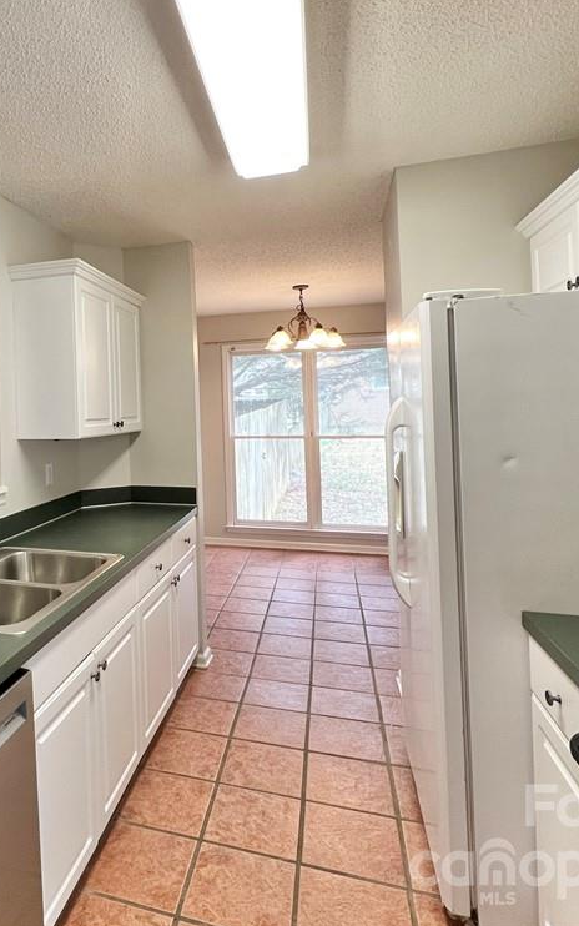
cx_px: 141
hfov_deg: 58.8
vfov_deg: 88.0
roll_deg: +2.4
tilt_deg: -3.4
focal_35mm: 19
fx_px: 480
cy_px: 451
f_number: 1.8
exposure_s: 1/120
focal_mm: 1.57
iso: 200
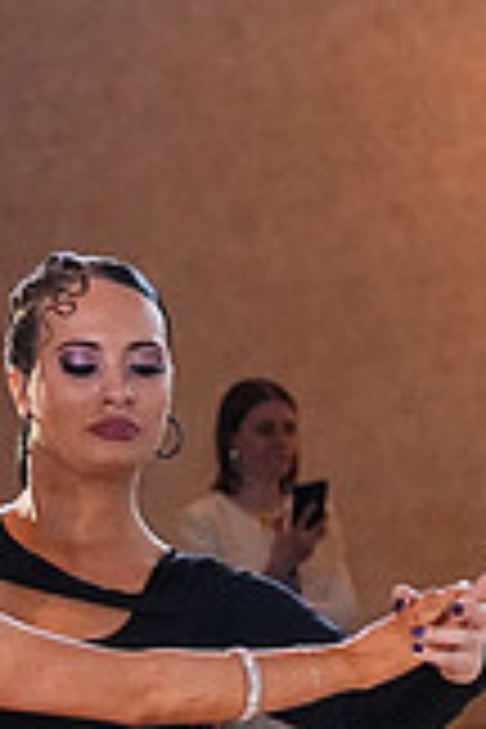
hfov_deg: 3.2
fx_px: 8687
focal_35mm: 429
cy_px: 1008
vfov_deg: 4.8
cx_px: -173
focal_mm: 80
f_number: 6.3
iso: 5000
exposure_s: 1/200
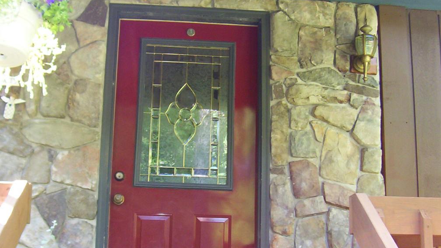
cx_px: 189
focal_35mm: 50
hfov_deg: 41.2
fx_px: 585
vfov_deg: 23.9
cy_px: 161
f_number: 2.76
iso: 140
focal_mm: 5.54
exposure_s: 1/36.6
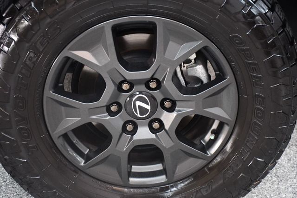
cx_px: 148
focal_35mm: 75
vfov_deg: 18.2
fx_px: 618
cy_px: 99
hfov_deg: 27.0
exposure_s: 1/60
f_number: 4.8
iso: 5000
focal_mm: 50
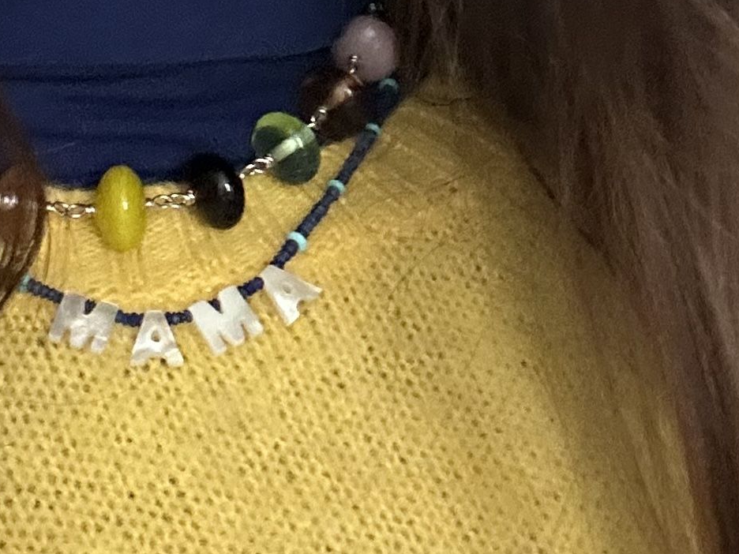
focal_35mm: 99
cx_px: 248
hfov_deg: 19.8
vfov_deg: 14.9
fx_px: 2114
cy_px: 110
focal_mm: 2.69
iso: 500
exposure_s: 1/30
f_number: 1.9
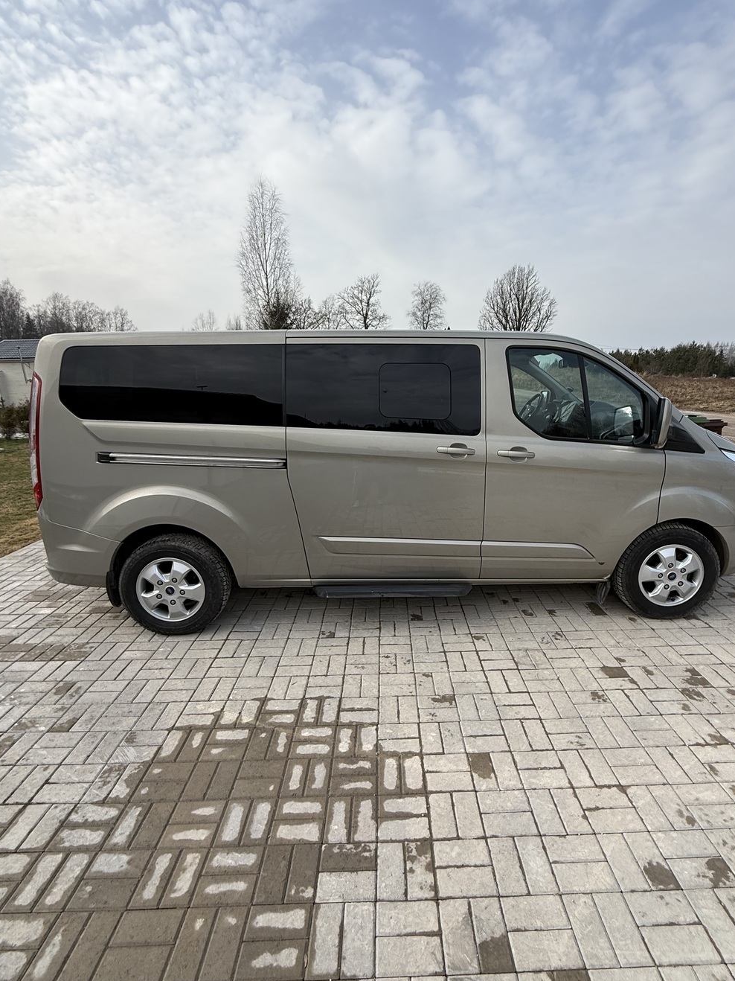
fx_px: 481
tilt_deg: -9.7
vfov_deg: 91.0
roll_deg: +1.1
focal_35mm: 17
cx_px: 394
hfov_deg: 74.6
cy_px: 476
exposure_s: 1/1087
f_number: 2.2
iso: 50
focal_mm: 2.22
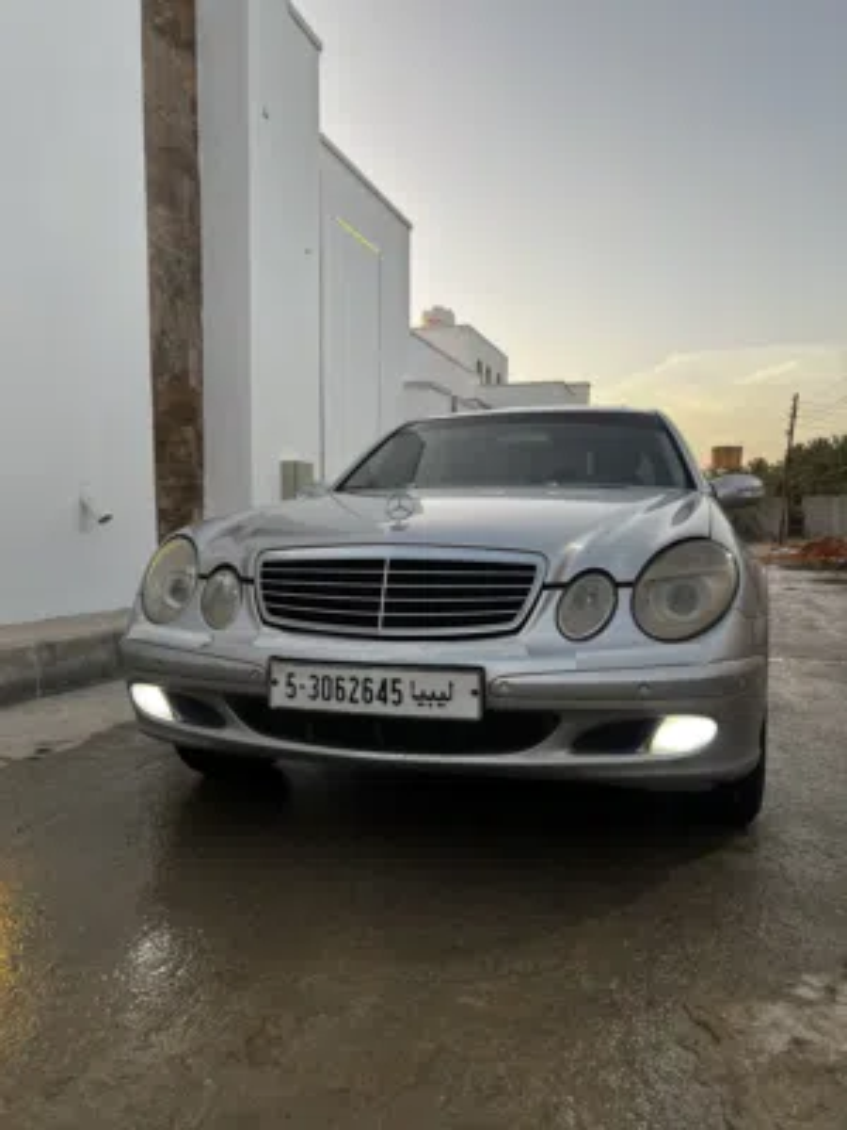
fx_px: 848
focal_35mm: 26
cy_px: 565
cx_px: 424
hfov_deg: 53.1
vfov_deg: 67.3
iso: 50
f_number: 1.5
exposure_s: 1/561
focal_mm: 5.7
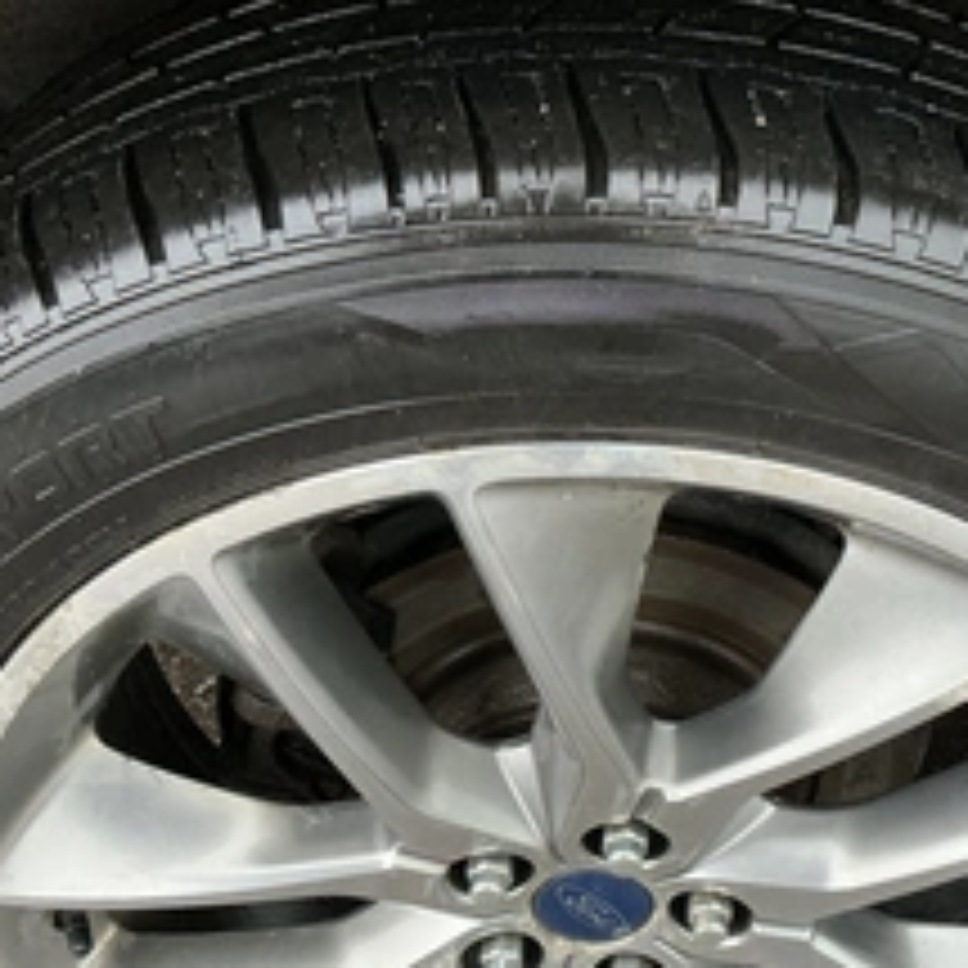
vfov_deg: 36.3
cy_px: 666
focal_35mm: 46
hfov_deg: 36.5
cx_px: 626
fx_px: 1455
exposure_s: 1/60
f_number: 1.8
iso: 160
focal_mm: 3
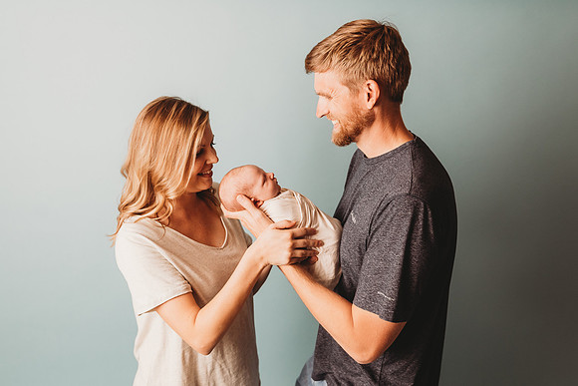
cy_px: 161
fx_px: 603
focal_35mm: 38
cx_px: 260
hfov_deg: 51.2
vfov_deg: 35.4
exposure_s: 1/160
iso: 160
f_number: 4.5
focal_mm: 28
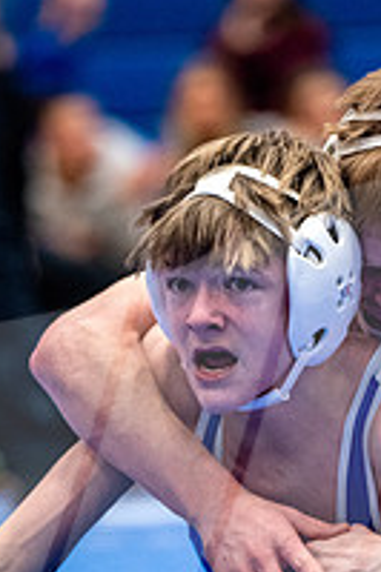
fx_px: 7171
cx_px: 246
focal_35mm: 451
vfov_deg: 4.6
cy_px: 492
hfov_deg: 3.0
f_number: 2.8
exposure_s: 1/800
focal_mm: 200
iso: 5000
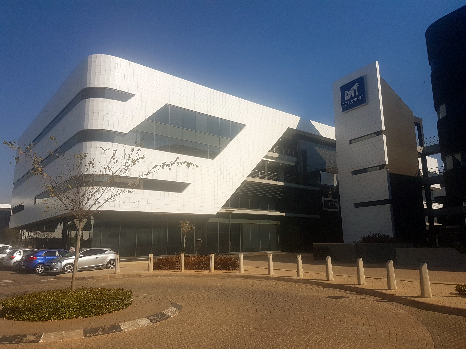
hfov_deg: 67.3
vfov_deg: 53.1
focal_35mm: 26
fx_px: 350
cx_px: 233
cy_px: 174
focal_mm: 4.2
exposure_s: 1/4096
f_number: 1.7
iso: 40
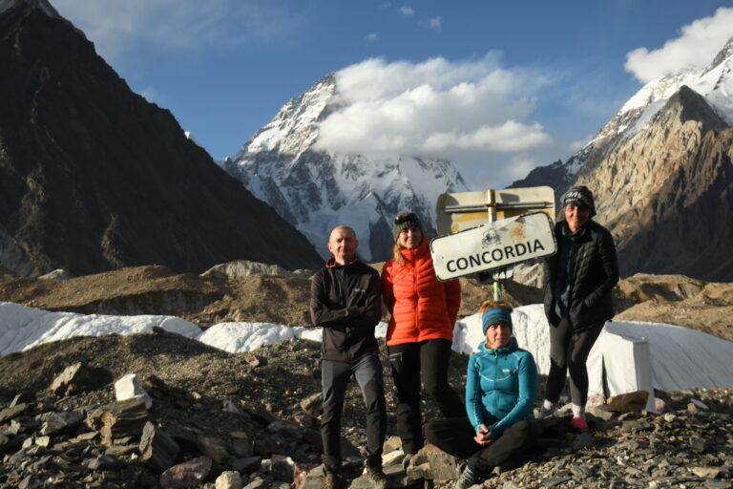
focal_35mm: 44
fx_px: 886
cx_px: 366
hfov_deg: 45.0
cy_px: 244
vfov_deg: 30.8
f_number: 2.8
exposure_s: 1/4000
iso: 200
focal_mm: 29
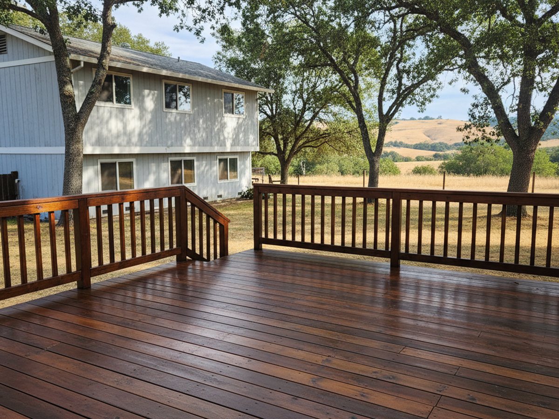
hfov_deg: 67.3
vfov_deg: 53.1
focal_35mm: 26
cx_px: 280
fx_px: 420
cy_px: 210
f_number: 1.5
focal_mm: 5.7
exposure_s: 1/1190
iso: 1248
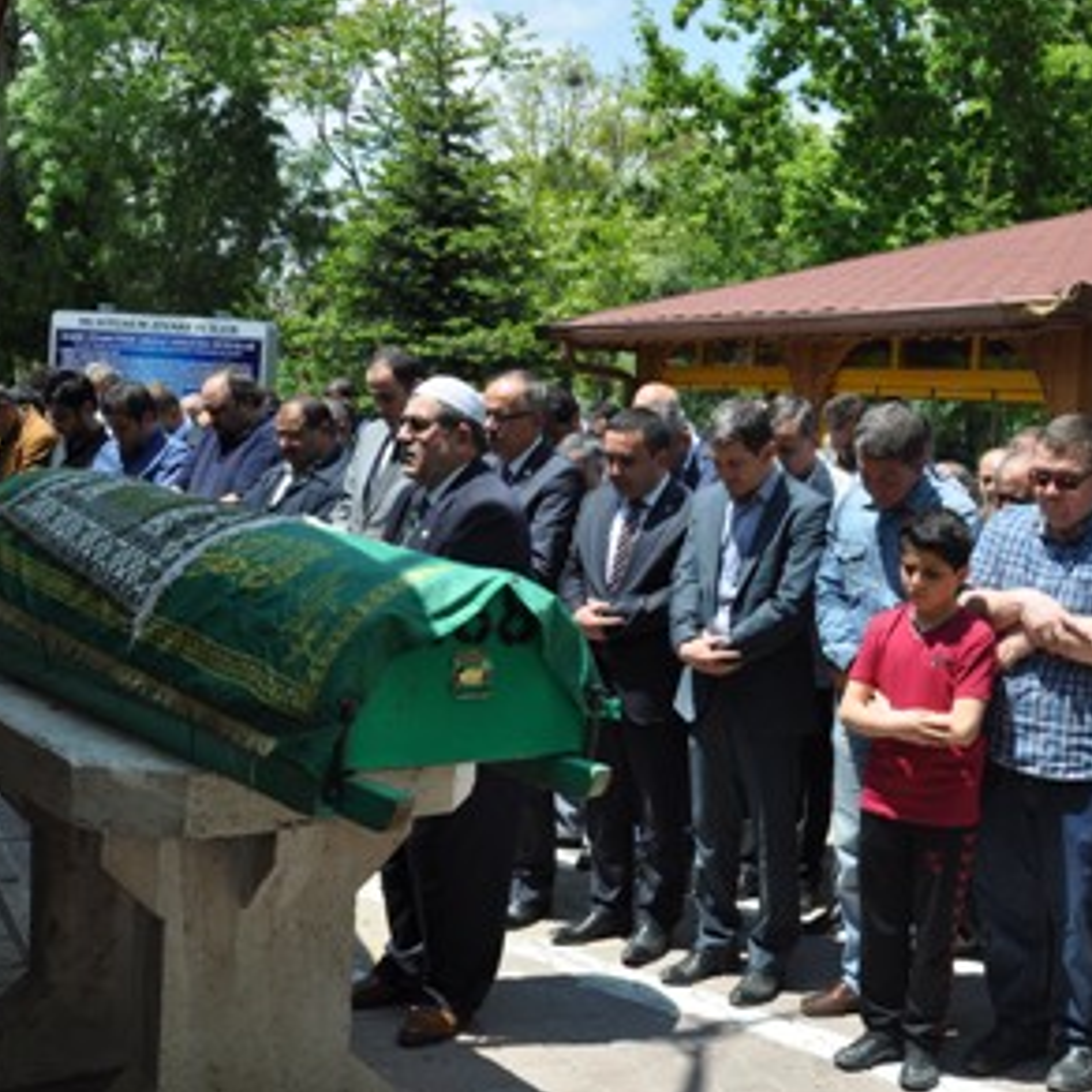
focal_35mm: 43
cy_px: 539
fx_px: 1535
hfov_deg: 38.9
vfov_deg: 39.2
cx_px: 692
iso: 200
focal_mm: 22
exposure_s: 1/250
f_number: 8
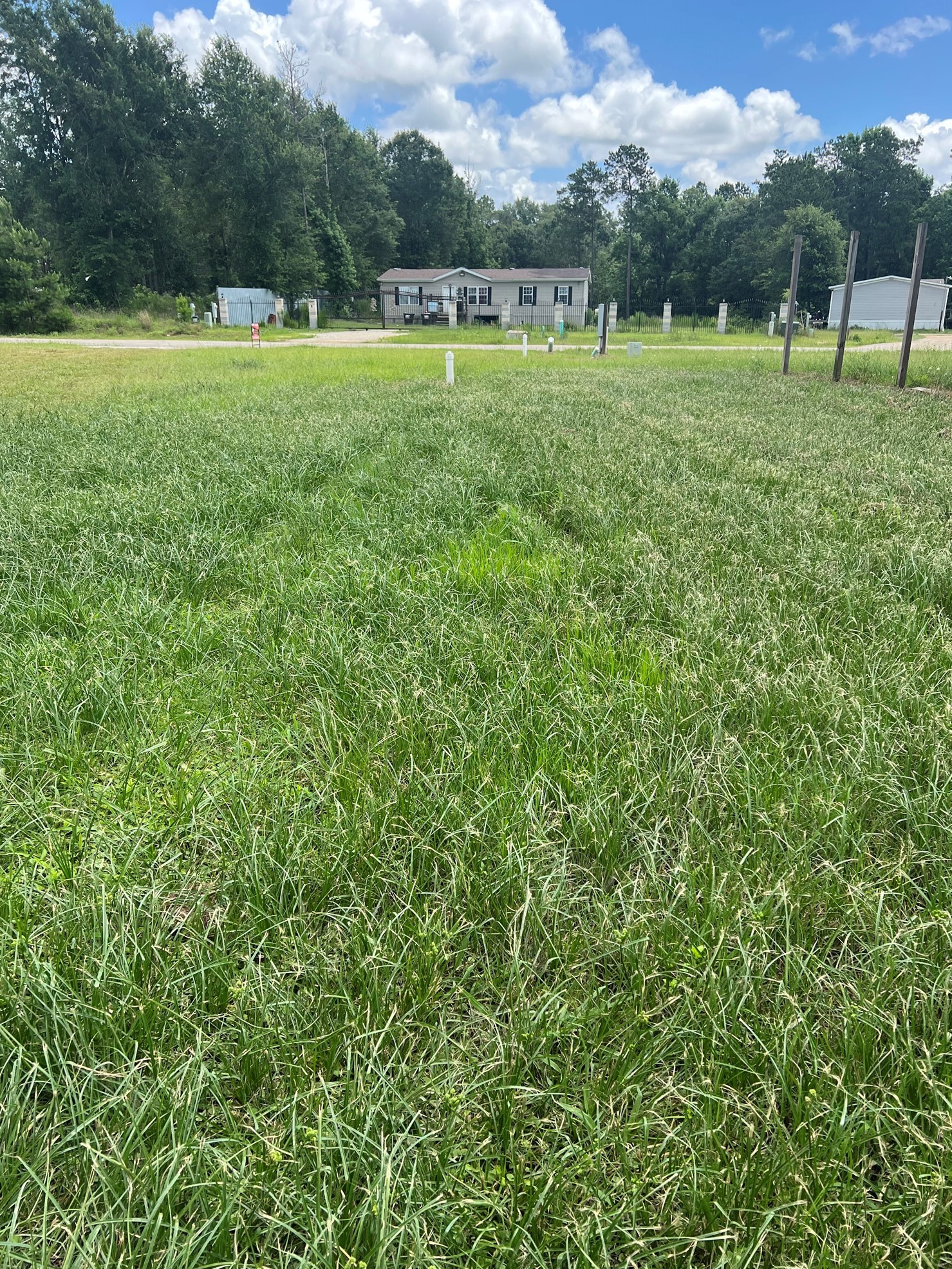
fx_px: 990
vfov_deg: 65.3
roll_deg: -0.3
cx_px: 478
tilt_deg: -19.2
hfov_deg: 51.4
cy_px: 651
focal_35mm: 27
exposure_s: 1/1124
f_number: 1.5
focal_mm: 5.7
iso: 50
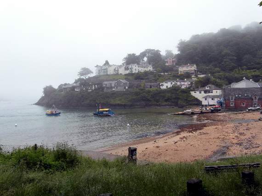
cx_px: 131
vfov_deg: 56.8
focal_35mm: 24
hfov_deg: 71.6
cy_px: 98
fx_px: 182
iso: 80
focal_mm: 4
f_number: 4.6
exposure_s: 1/125
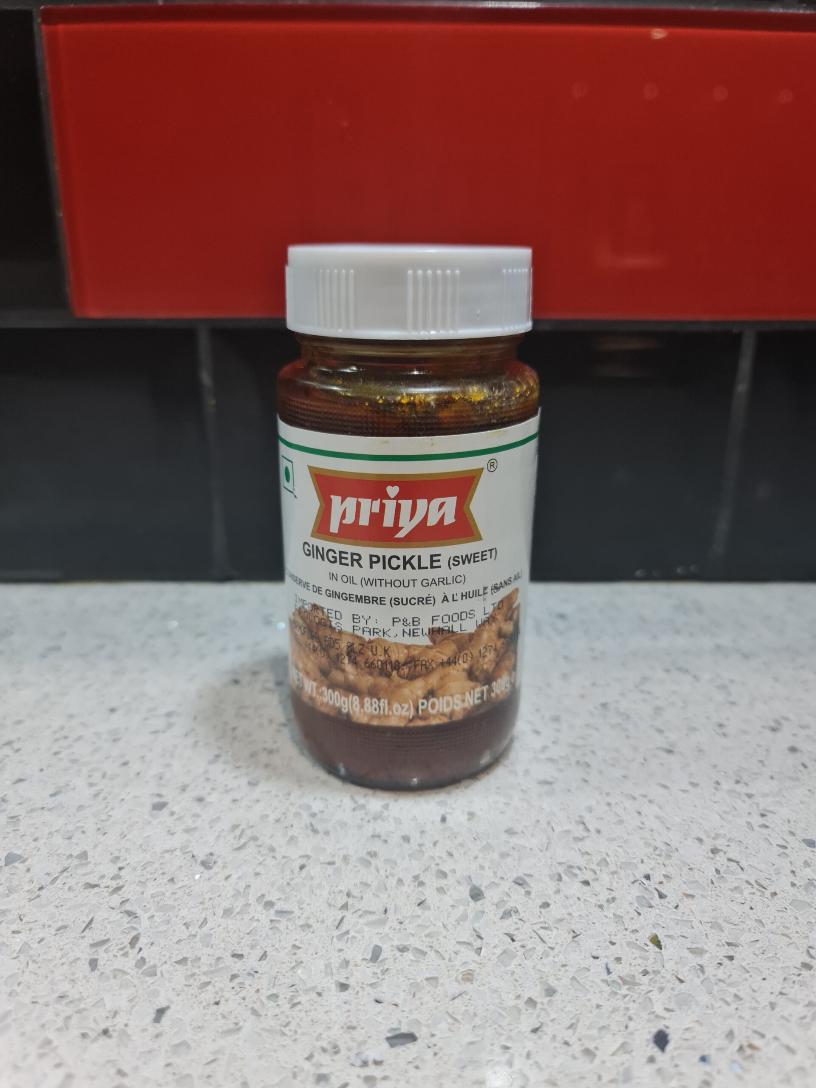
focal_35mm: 25
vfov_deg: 69.4
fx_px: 786
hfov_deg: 54.9
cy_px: 544
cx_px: 408
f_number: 1.8
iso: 250
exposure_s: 1/50
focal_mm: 7
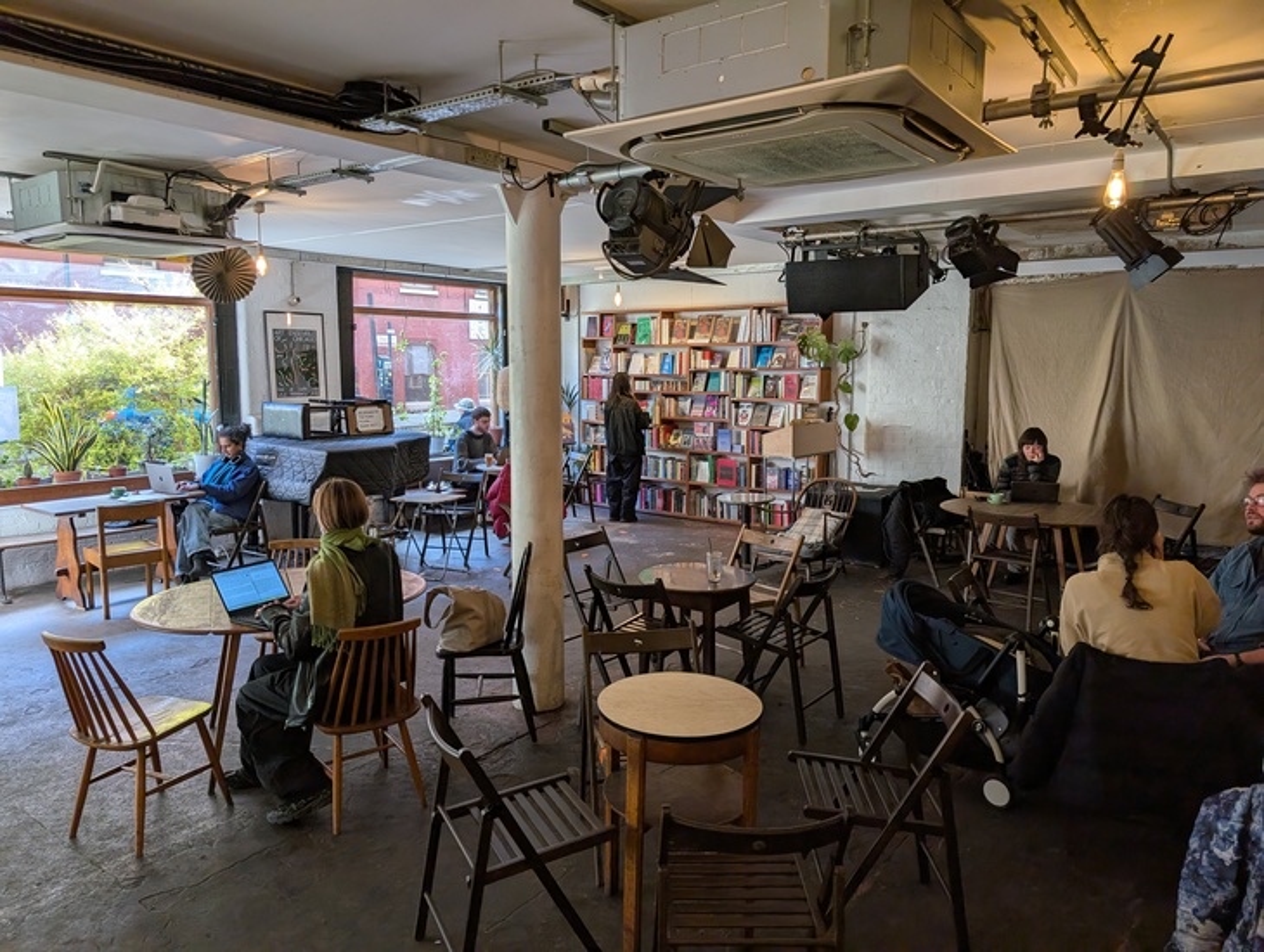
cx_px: 632
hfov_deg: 71.5
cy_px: 476
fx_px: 878
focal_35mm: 24
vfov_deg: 57.0
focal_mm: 6.9
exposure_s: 1/100
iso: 57
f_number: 1.68
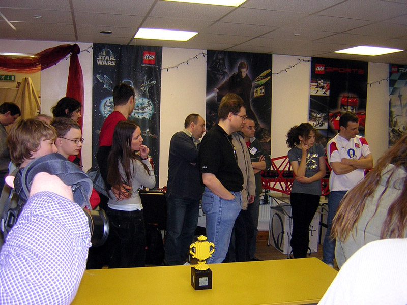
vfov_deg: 39.7
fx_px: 423
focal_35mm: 36
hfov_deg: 51.4
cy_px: 152
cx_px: 204
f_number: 2.6
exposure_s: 1/60.1
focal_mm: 4.7
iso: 305
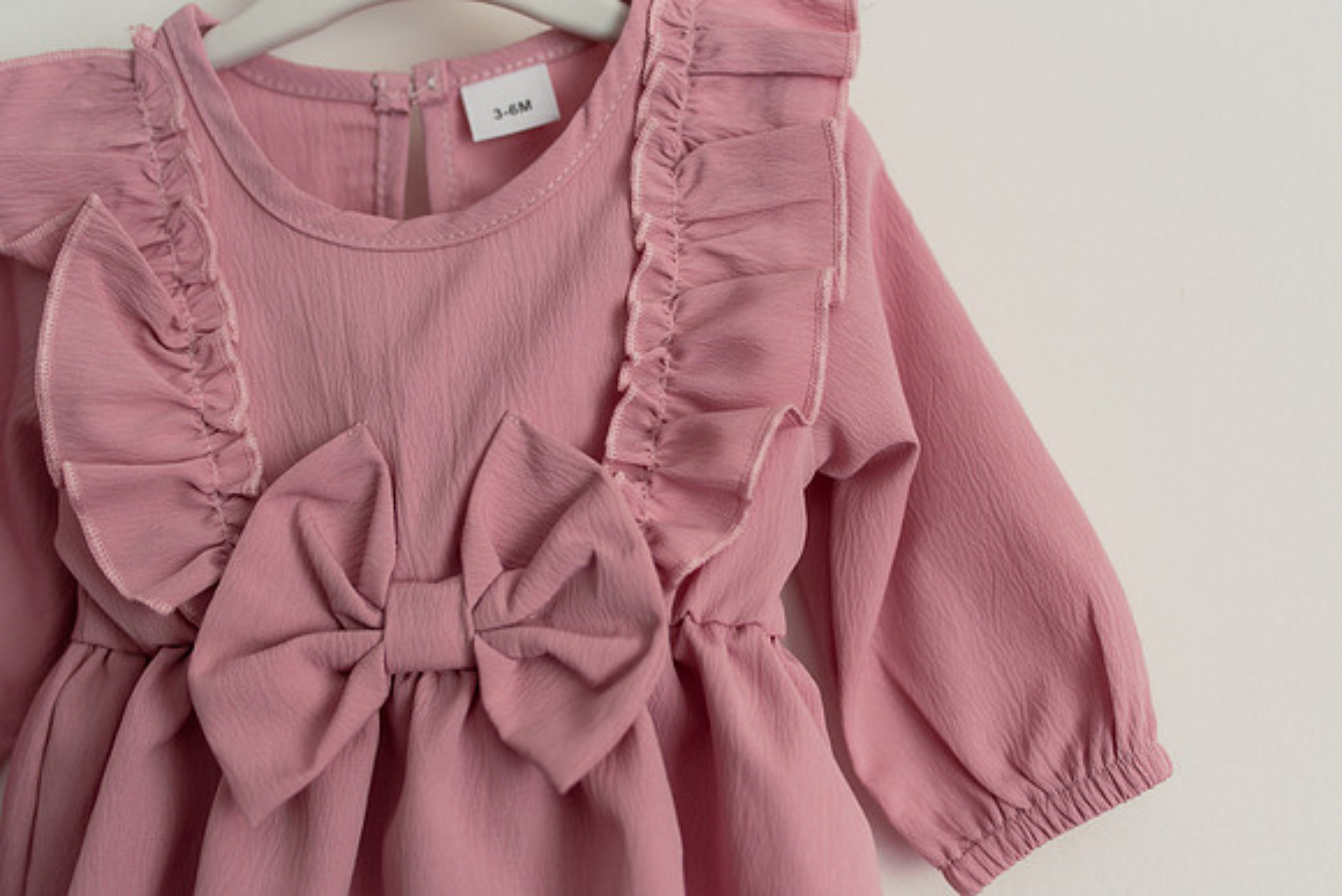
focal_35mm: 35
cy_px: 448
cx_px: 671
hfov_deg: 54.4
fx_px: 1305
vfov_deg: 37.9
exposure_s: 1/250
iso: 800
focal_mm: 35
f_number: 2.5
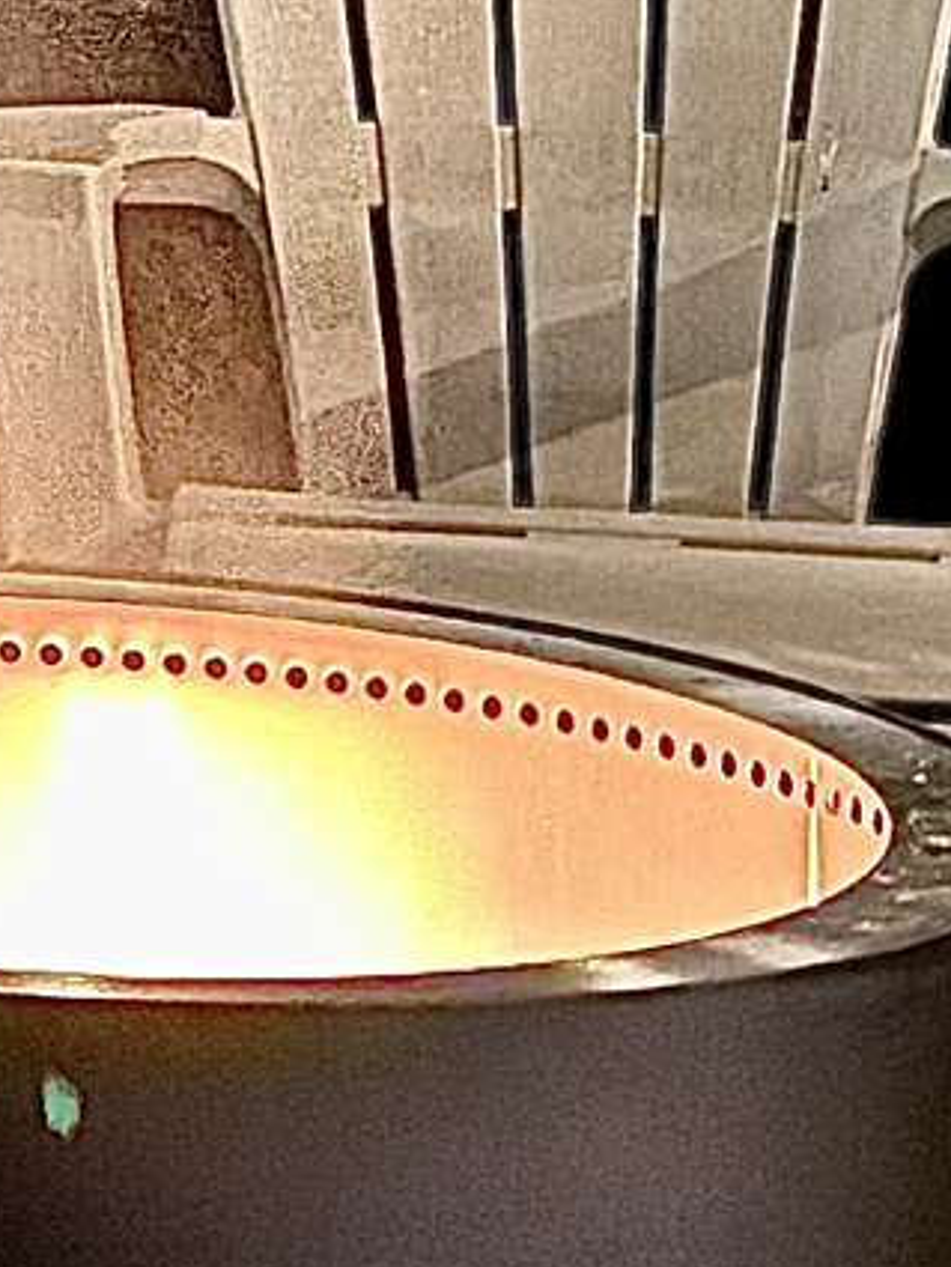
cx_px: -110
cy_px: 21
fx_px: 4833
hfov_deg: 11.1
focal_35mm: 132
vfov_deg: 14.7
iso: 2000
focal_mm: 5.96
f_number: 1.6
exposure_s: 1/2
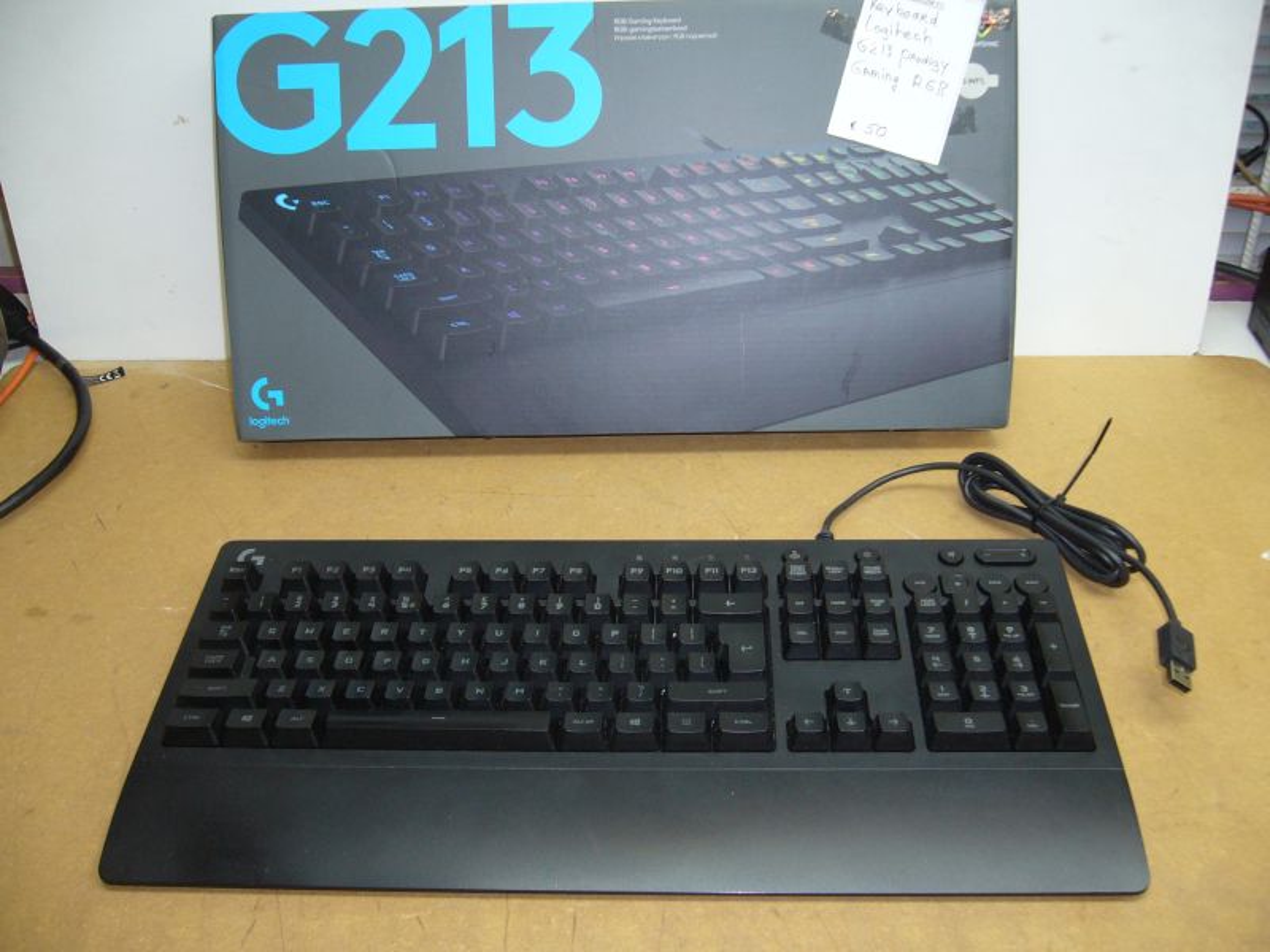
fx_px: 1284
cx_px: 635
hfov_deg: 52.6
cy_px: 476
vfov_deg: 40.7
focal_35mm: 35
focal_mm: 5.8
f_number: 2.8
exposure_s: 1/30
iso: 100
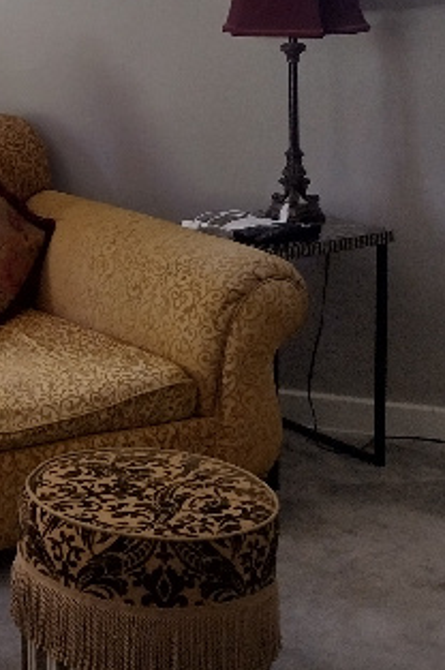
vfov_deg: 21.9
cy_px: 156
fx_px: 1709
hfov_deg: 13.6
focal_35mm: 92
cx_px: -291
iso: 120
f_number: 1.7
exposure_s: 1/60
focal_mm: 4.71
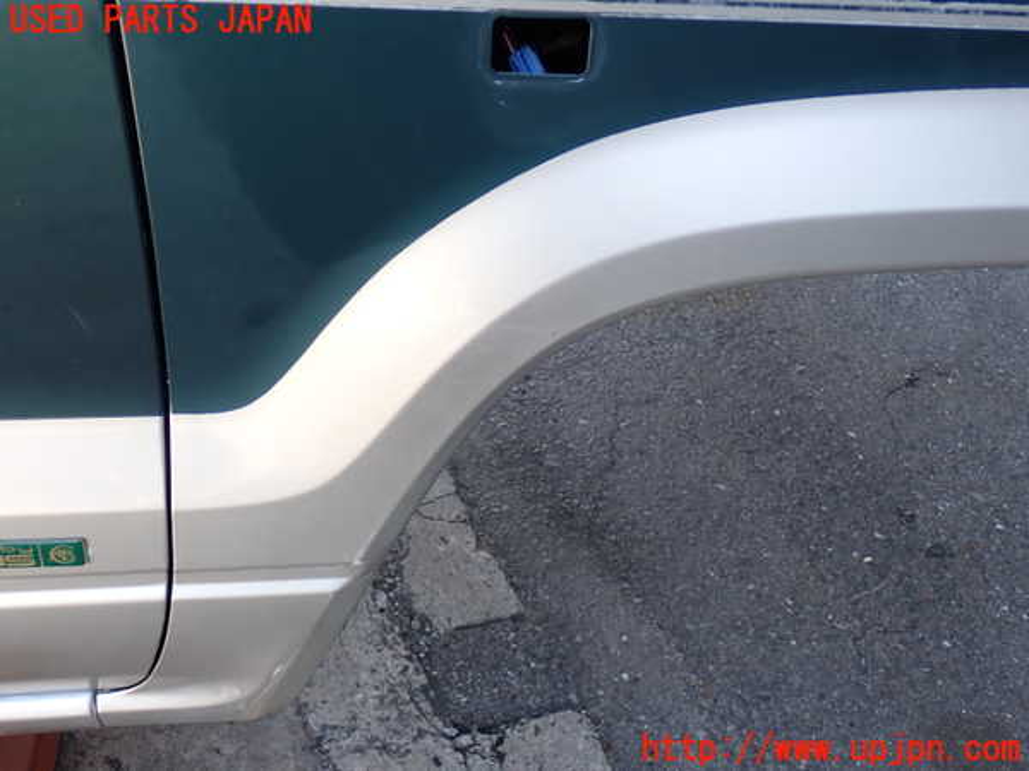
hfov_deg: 45.8
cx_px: 514
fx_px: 1219
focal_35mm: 41
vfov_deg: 35.1
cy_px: 386
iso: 100
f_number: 2.8
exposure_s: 1/100
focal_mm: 7.31
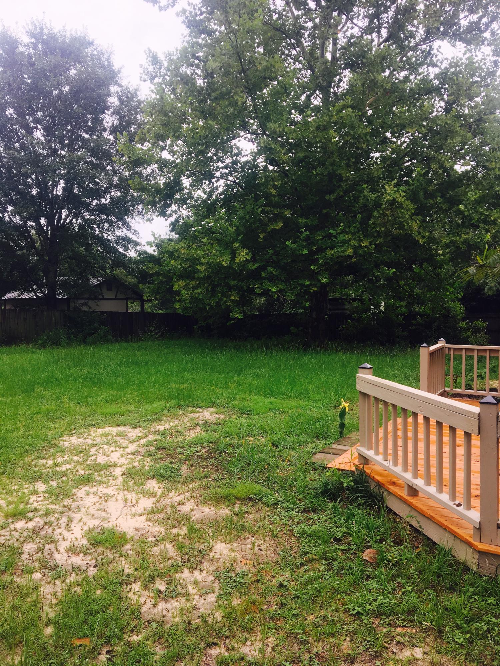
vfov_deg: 61.7
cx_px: 250
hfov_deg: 48.2
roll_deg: +0.8
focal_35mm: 29
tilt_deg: -3.8
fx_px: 559
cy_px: 333
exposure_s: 1/225
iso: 25
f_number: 2.2
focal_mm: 4.15
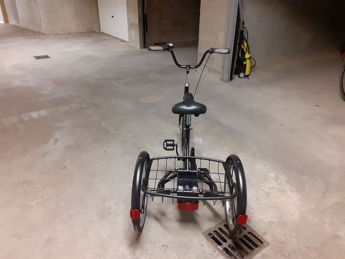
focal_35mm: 27
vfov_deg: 51.4
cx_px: 172
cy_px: 130
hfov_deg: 65.3
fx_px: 269
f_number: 1.9
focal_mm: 3.6
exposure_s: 1/25
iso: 400
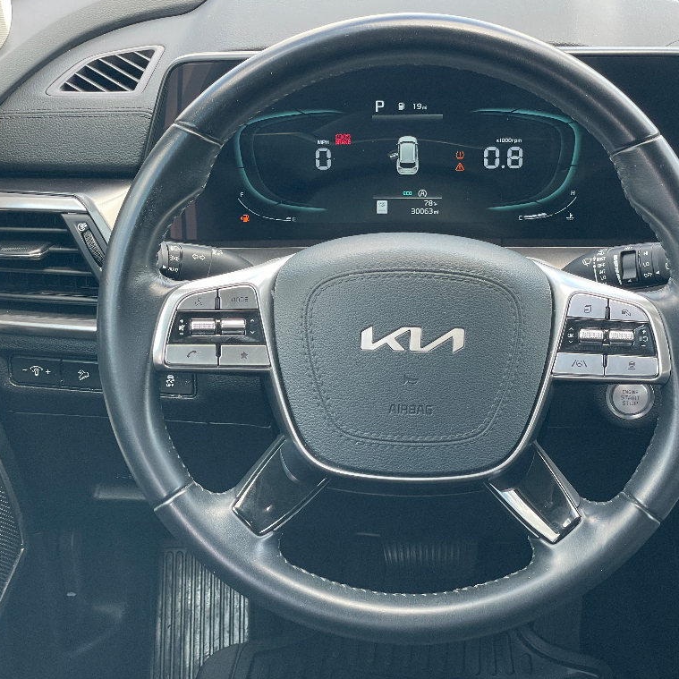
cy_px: 336
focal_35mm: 62
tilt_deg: -24.4
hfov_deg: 27.7
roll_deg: +1.0
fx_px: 1376
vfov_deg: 27.7
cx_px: 393
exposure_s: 1/99
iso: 80
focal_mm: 6
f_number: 2
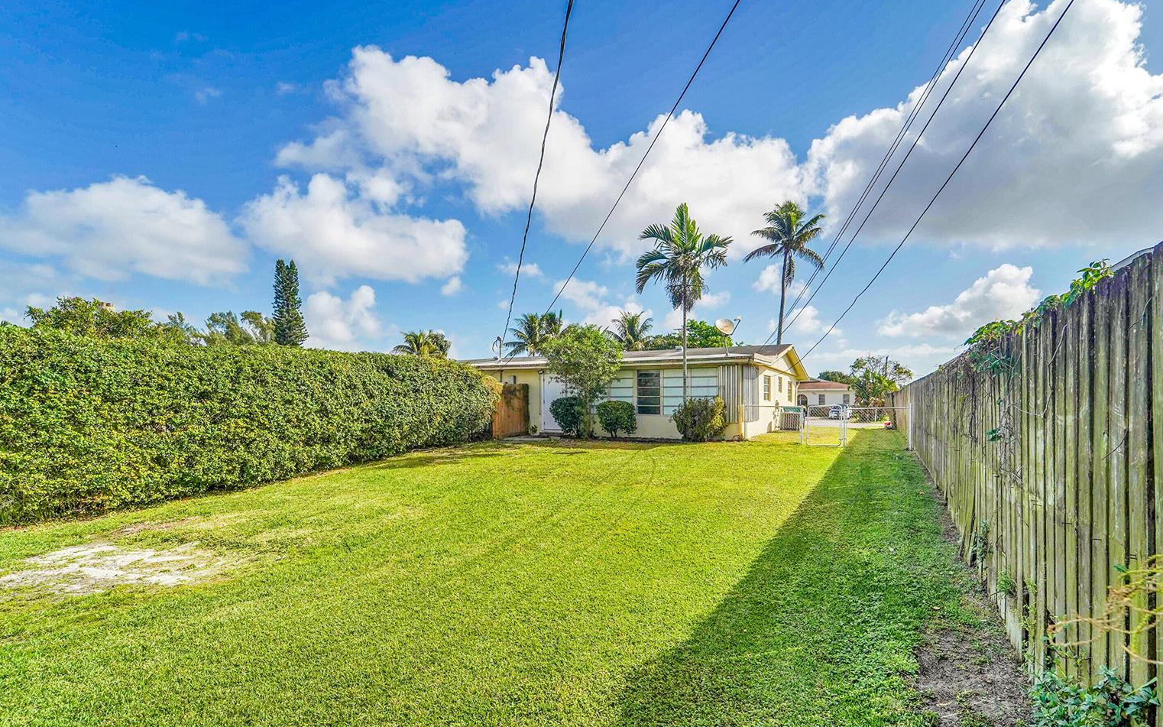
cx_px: 587
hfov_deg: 101.5
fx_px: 475
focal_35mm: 15
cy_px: 401
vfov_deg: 74.6
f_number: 8
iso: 400
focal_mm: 14
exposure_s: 1/320
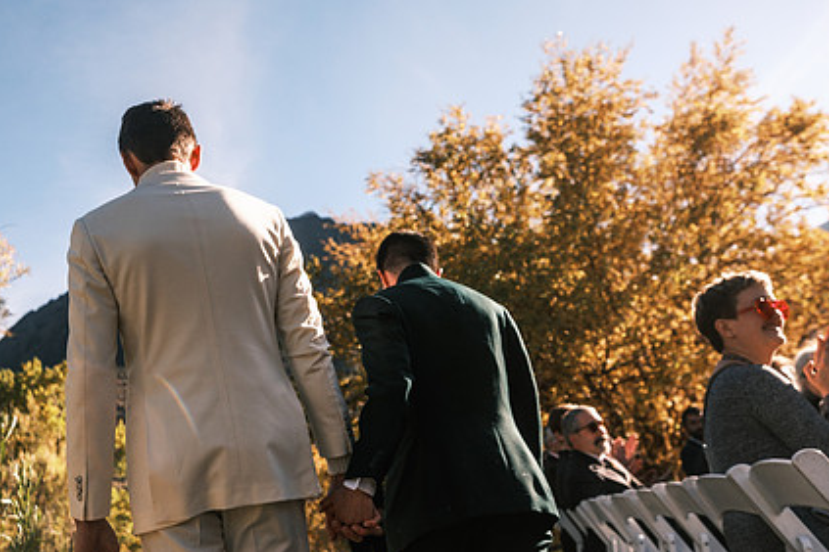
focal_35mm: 37
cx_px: 345
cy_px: 332
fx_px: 852
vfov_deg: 35.8
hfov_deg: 51.6
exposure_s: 1/4000
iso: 125
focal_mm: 18
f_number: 2.5
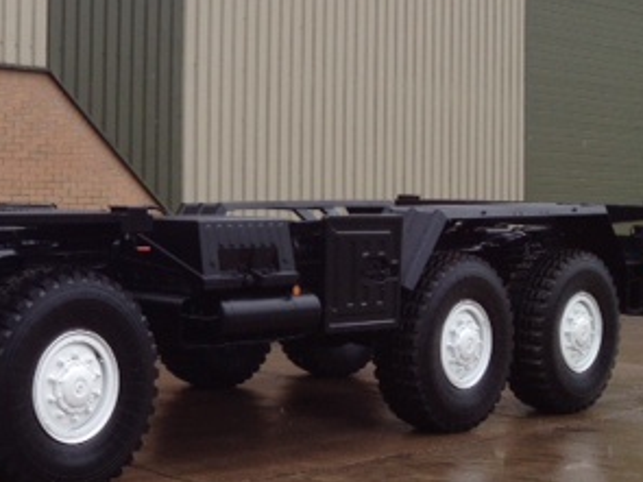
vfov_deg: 19.4
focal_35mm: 76
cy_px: 209
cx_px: -37
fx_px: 1411
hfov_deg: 24.2
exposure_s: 1/1227
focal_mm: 4.28
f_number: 2.4
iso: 80
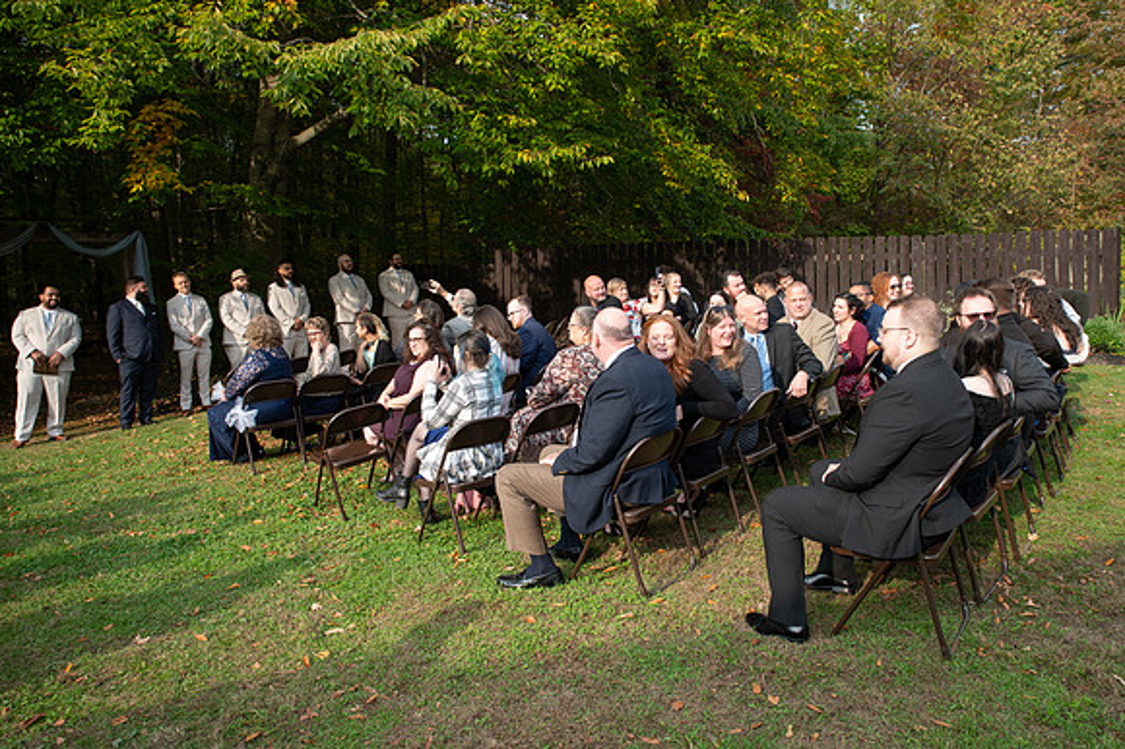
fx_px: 785
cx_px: 589
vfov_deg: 51.0
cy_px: 357
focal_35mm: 25
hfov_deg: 71.2
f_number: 8
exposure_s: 1/200
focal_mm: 24
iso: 400
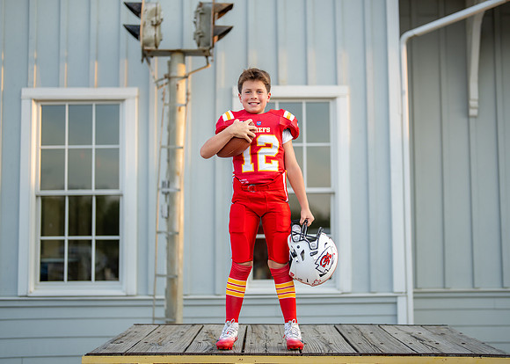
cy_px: 177
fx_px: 830
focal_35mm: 57
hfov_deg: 34.2
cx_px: 268
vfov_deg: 24.7
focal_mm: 50
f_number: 1.2
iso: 200
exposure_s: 1/2500
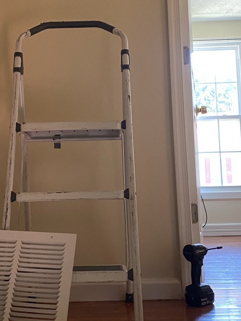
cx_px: 89
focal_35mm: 54
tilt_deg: +6.9
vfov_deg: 35.5
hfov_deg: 27.0
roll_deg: -0.8
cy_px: 143
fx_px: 501
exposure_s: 1/60
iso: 250
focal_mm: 4.25
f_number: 1.8
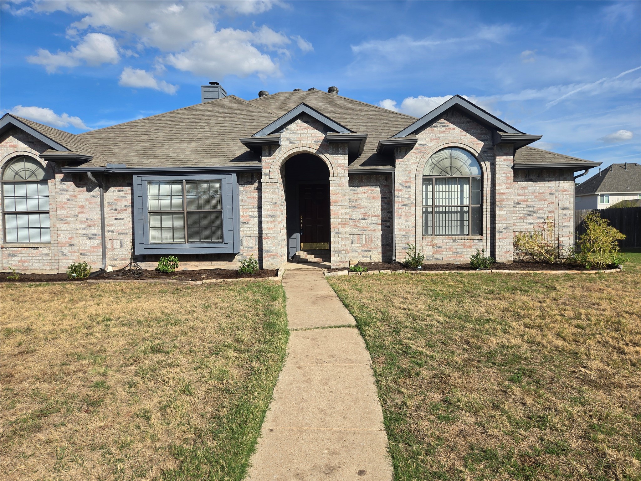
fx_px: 426
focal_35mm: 23
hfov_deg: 73.9
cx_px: 320
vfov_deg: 58.9
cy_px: 240
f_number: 1.8
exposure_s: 1/2296
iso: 25
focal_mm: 5.4
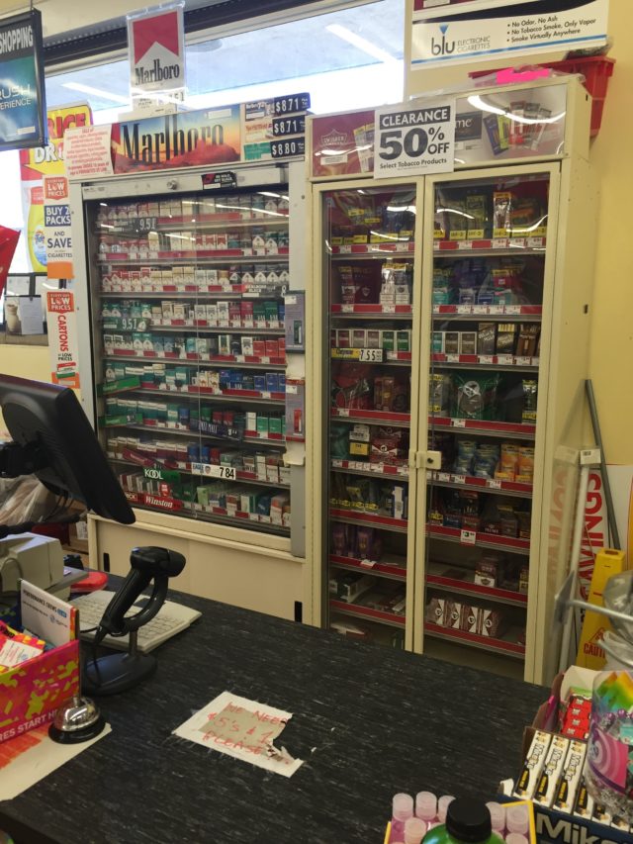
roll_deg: -0.5
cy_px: 422
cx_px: 316
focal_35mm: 29
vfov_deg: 61.7
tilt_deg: -7.3
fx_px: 707
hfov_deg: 48.2
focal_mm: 4.15
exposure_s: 1/30
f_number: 2.2
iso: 32
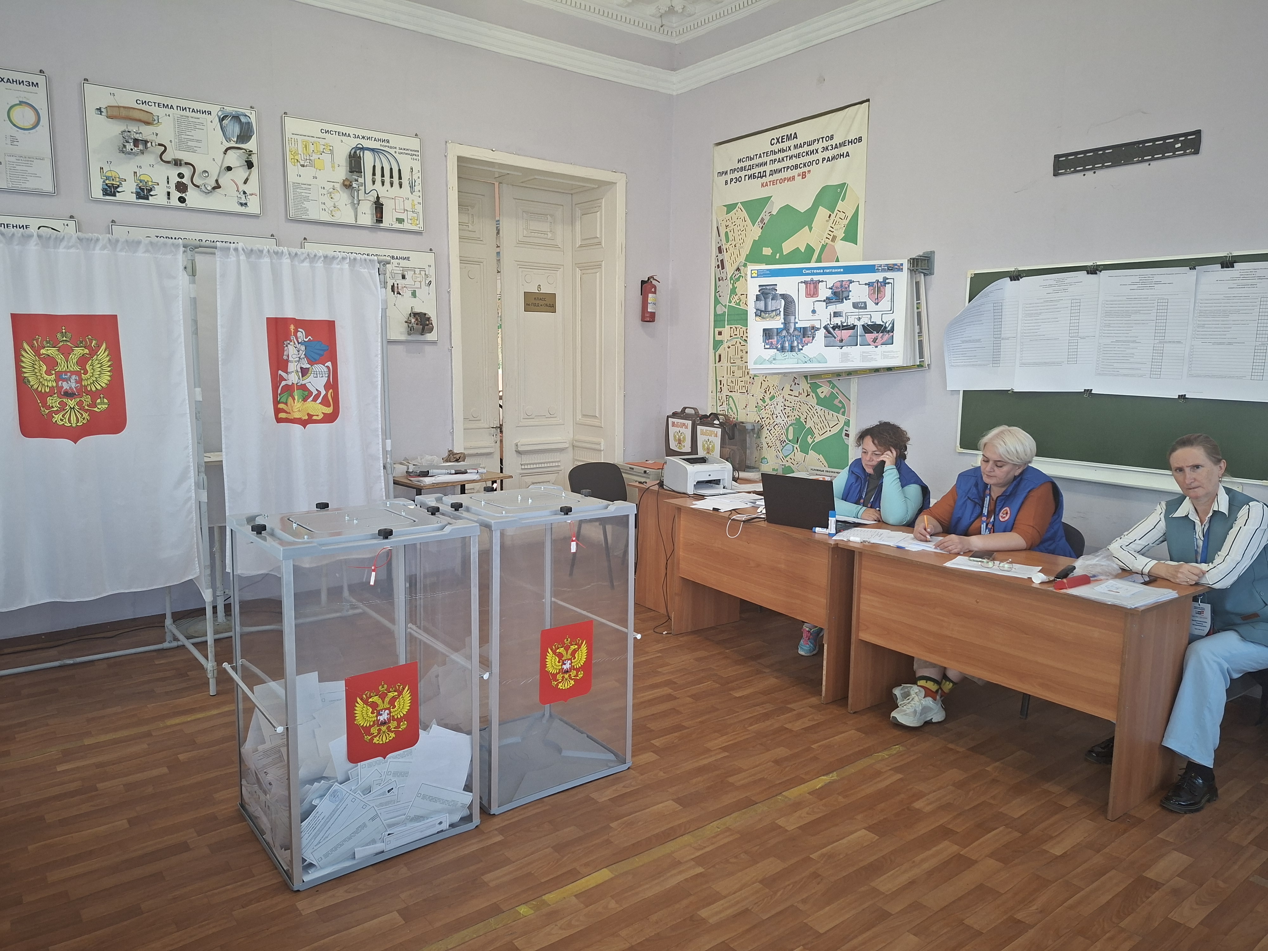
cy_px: 476
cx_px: 634
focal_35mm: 23
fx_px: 843
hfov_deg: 73.9
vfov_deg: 58.9
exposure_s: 1/50
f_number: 1.8
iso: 320
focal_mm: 5.54
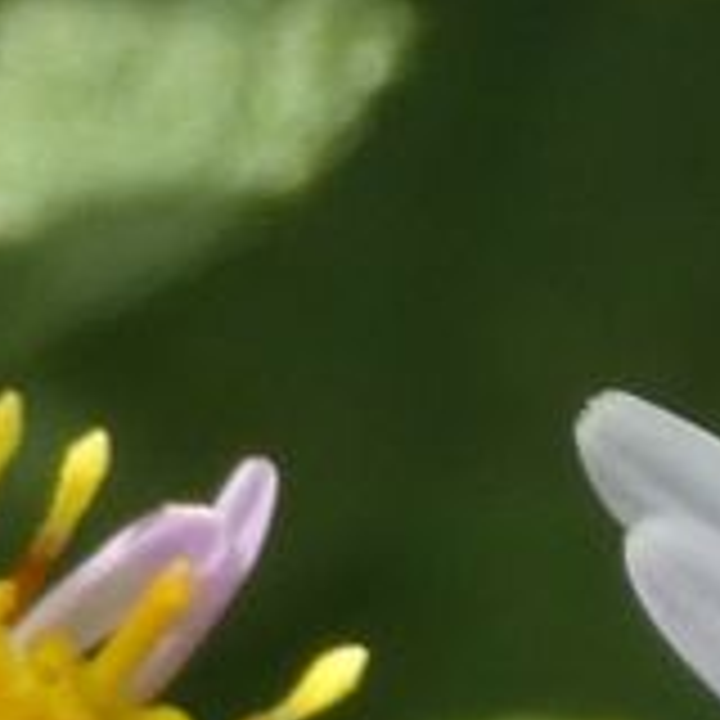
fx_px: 16261
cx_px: 1604
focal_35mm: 691
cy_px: -598
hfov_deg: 2.5
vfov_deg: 2.5
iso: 100
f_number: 5.4
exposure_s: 1/80
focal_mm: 26.3
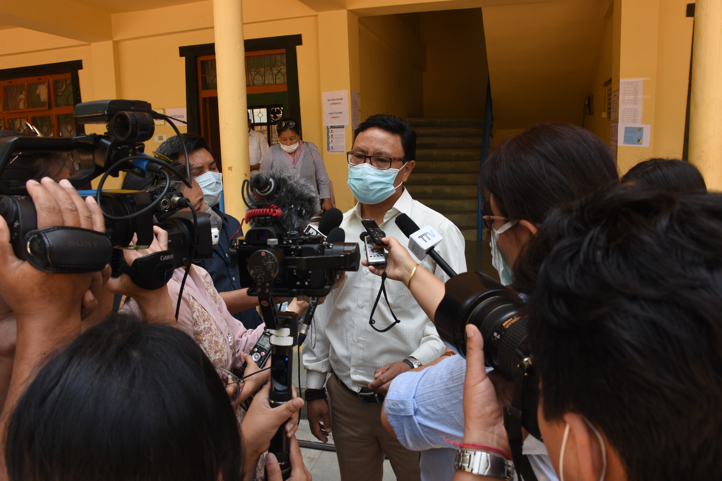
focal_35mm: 27
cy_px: 240
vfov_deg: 47.9
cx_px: 361
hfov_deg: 67.4
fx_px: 541
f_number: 9
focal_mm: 18
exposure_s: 1/80
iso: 320
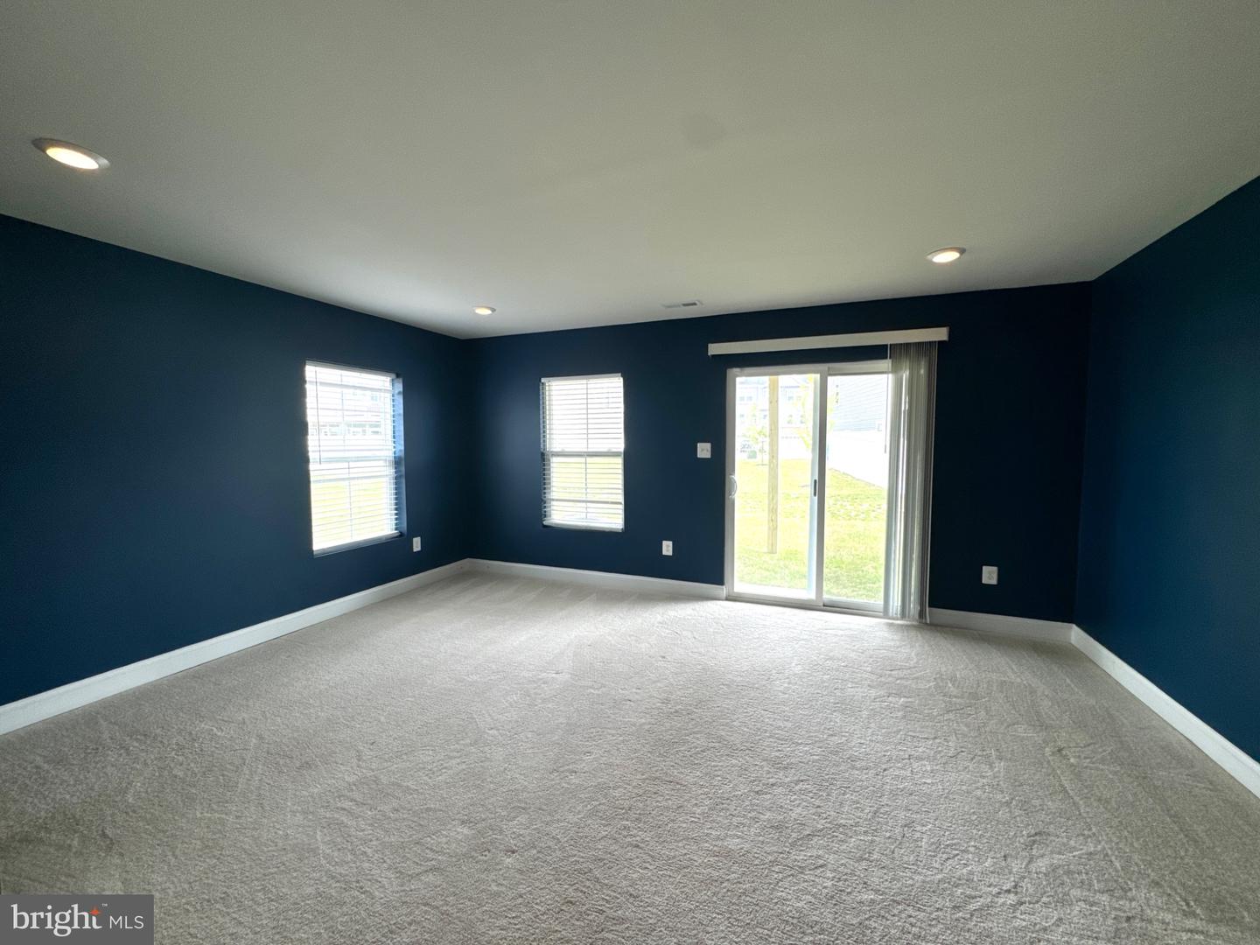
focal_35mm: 14
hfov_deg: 102.1
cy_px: 472
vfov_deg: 85.7
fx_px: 510
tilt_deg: -3.9
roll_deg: -0.3
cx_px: 630
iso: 64
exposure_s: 1/120
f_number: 2.2
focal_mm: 2.22
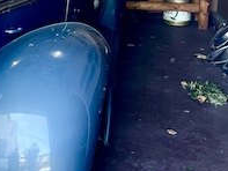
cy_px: -17
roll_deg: +0.3
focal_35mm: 76
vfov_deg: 18.7
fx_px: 501
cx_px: -76
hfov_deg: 22.6
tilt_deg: -7.7
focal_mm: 5.1
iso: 125
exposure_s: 1/120
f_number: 1.6
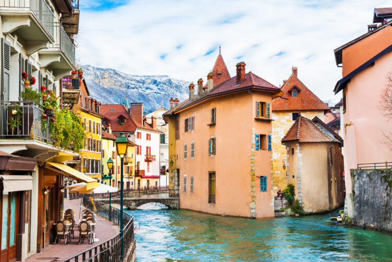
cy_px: 132
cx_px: 192
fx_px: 556
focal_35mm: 51
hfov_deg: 38.9
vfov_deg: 26.5
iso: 200
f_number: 8
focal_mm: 50
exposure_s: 1/250
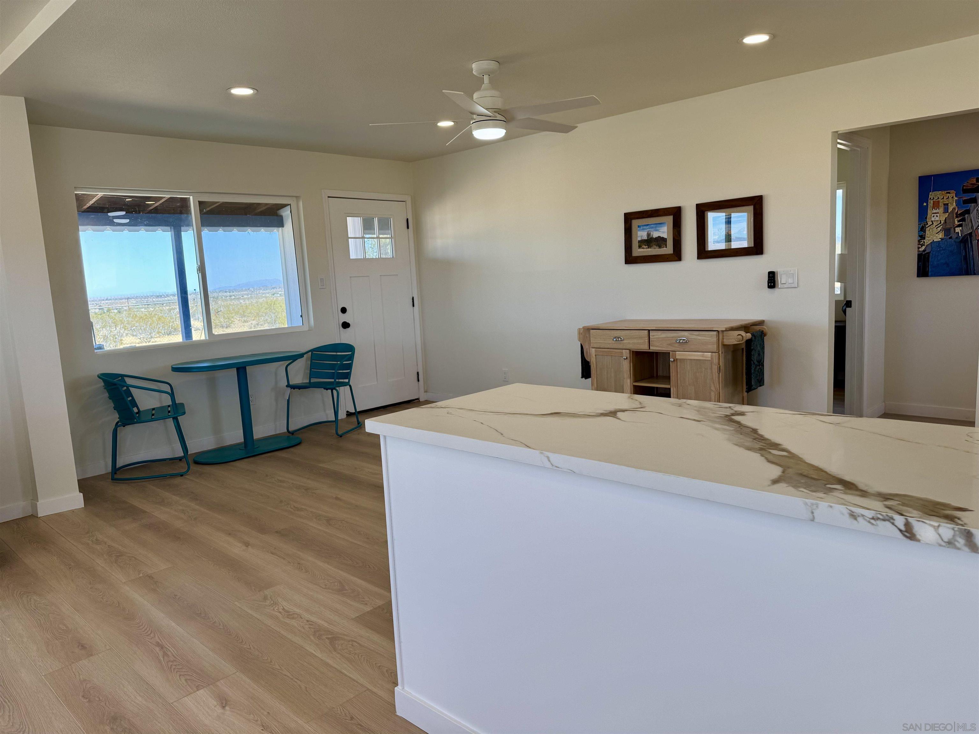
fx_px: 679
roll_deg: +2.9
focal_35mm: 24
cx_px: 490
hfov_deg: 71.6
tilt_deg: -7.9
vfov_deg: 56.8
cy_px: 367
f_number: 1.78
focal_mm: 6.76
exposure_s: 1/268
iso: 80
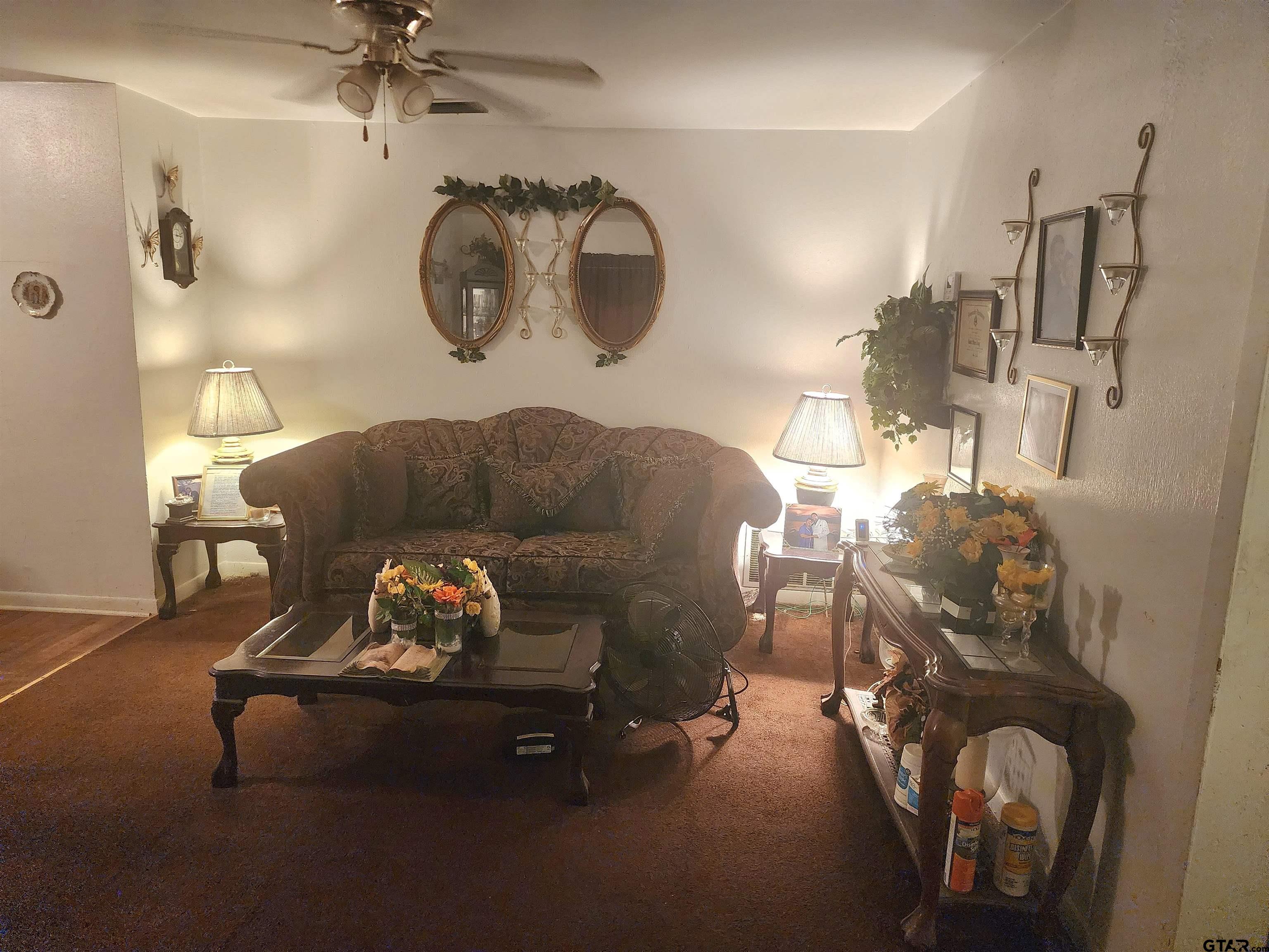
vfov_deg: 58.9
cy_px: 476
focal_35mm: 23
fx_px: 843
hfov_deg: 73.9
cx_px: 634
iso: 640
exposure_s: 1/60.2
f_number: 1.8
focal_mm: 6.4
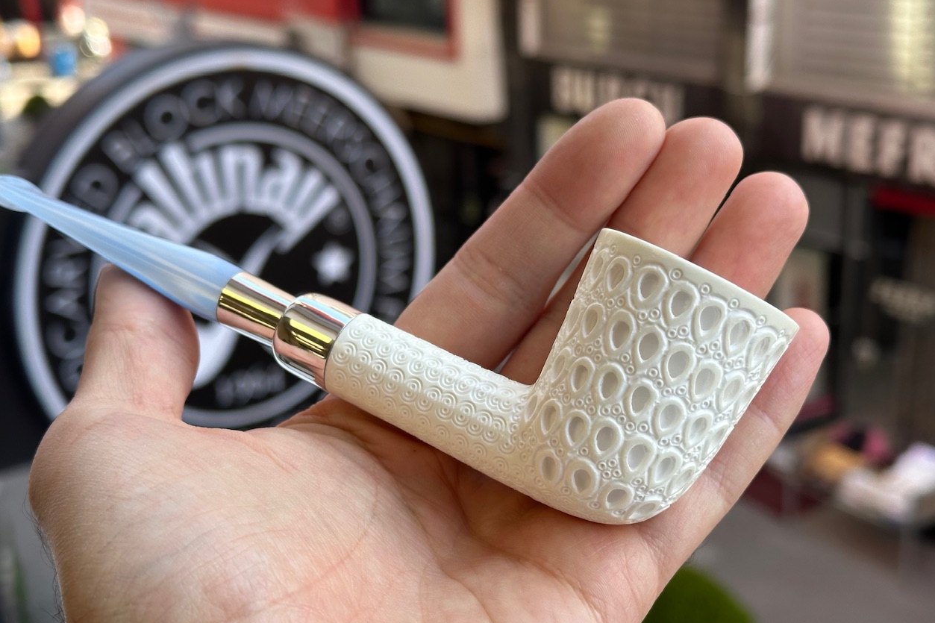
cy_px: 344
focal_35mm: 51
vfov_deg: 26.5
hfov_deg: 38.9
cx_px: 477
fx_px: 1324
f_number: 1.78
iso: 64
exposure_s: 1/404
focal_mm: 6.86
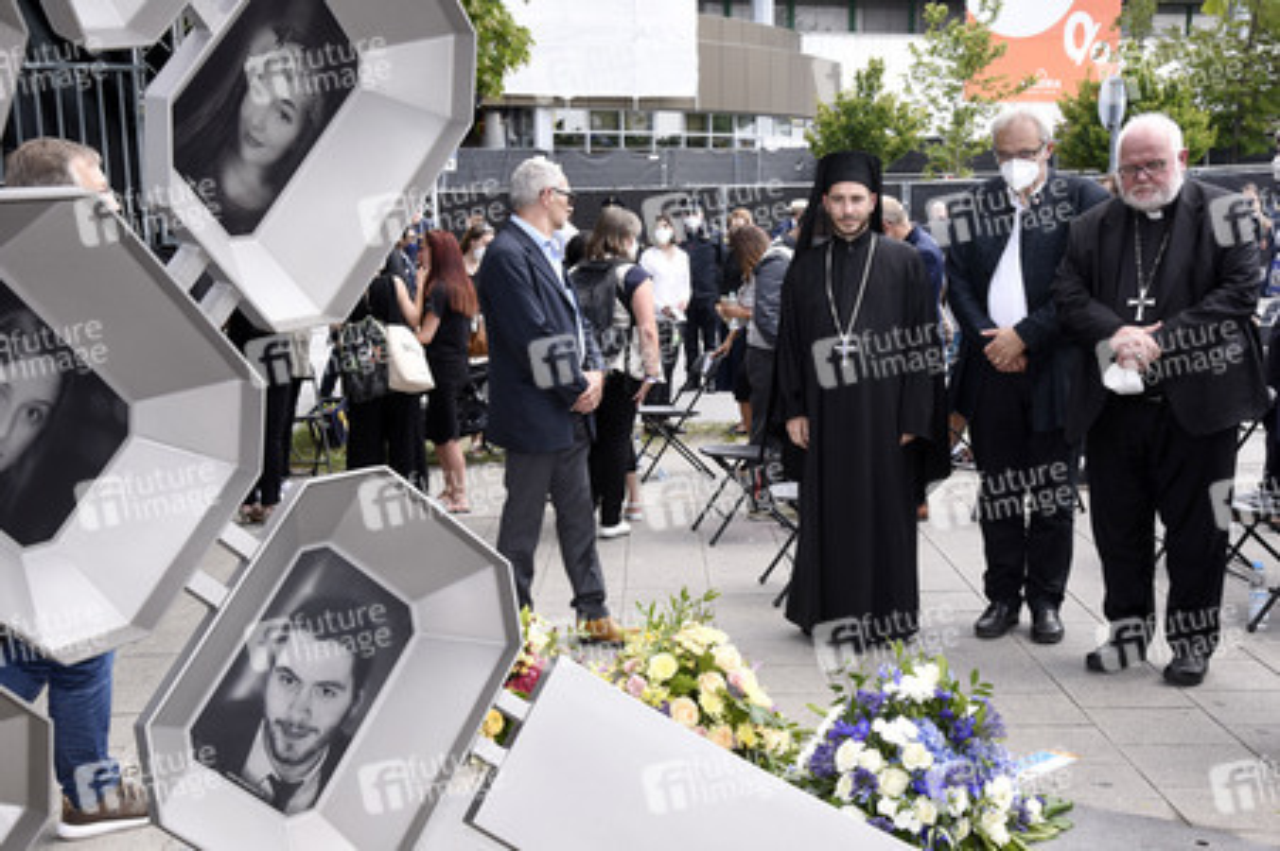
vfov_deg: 29.2
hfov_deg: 42.8
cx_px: 640
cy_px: 426
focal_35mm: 46
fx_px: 1634
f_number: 11
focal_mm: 46
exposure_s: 1/160
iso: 800
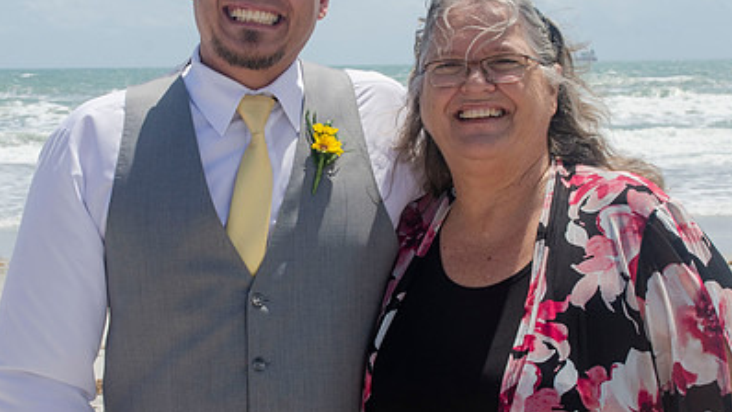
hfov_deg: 26.5
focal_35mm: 80
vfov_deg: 15.1
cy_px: 143
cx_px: 351
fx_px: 1553
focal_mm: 35
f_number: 11
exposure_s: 1/250
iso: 100
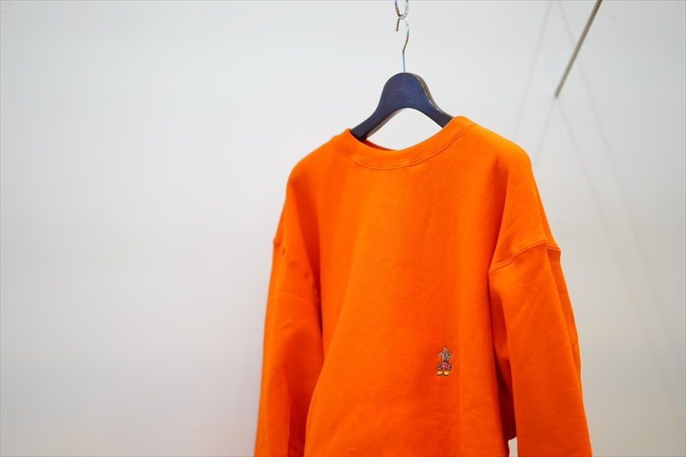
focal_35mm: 55
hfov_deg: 36.3
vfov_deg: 24.6
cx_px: 343
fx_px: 1048
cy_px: 228
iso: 160
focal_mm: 55
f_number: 1.8
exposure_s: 1/60
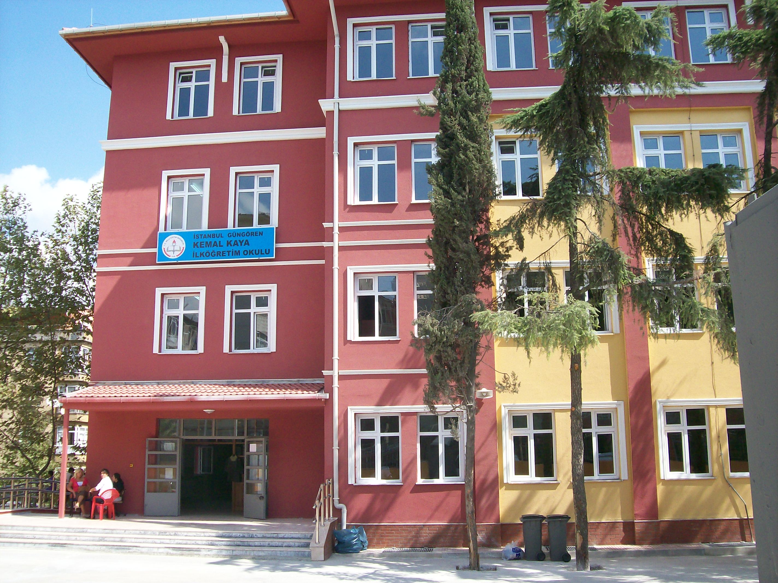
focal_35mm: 36
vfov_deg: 39.6
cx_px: 389
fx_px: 809
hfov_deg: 51.4
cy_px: 292
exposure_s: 1/366
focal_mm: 6
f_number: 4.8
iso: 80
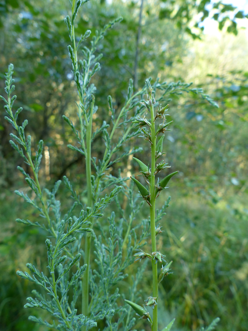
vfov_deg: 69.4
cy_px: 166
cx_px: 124
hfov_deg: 54.9
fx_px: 239
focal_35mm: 25
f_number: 2.8
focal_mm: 4.5
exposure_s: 1/60
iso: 160
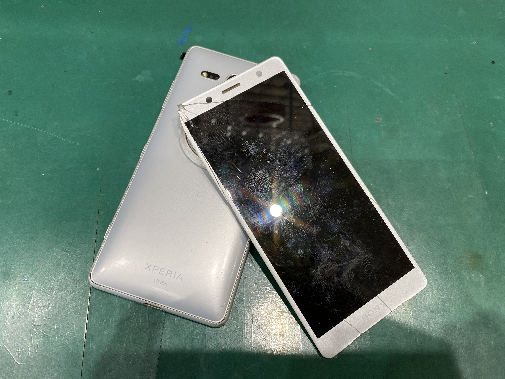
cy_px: 193
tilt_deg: -70.9
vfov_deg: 51.3
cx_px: 251
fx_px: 394
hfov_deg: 65.3
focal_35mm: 27
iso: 80
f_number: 1.8
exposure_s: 1/100
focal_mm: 4.25
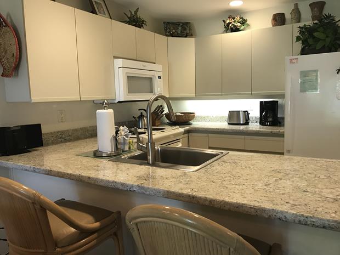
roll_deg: +1.7
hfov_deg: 63.4
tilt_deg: -7.0
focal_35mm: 28
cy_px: 128
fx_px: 275
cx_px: 170
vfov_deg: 49.7
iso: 40
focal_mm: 3.99
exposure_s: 1/24
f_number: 1.8
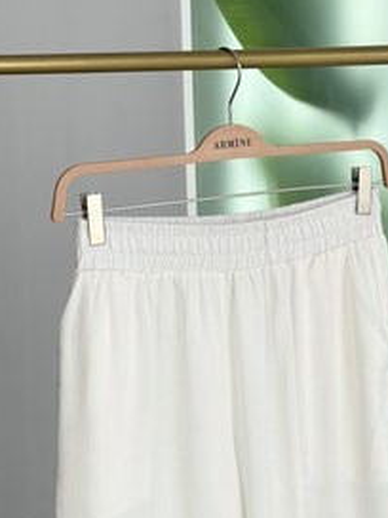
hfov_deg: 20.2
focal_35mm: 73
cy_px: 250
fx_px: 1091
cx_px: 224
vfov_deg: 26.7
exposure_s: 1/625
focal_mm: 6.76
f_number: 1.78
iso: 64
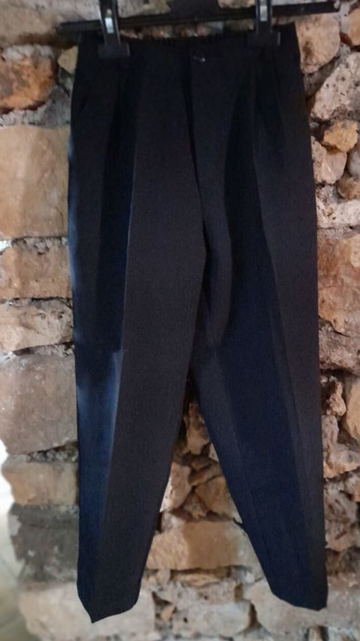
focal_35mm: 29
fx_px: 492
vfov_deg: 66.0
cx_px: 218
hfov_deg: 40.0
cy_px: 337
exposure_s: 1/15
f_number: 2
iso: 1600
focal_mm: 4.6
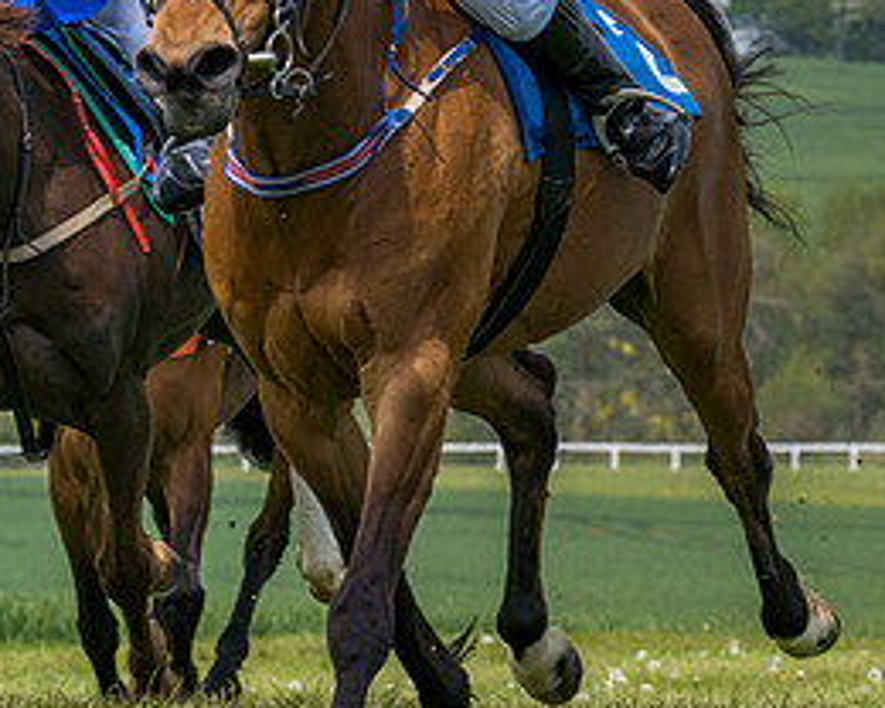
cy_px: 41
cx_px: 1239
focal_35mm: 388
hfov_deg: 5.0
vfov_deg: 4.0
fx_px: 10163
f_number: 9
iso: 400
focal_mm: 135
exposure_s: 1/2000
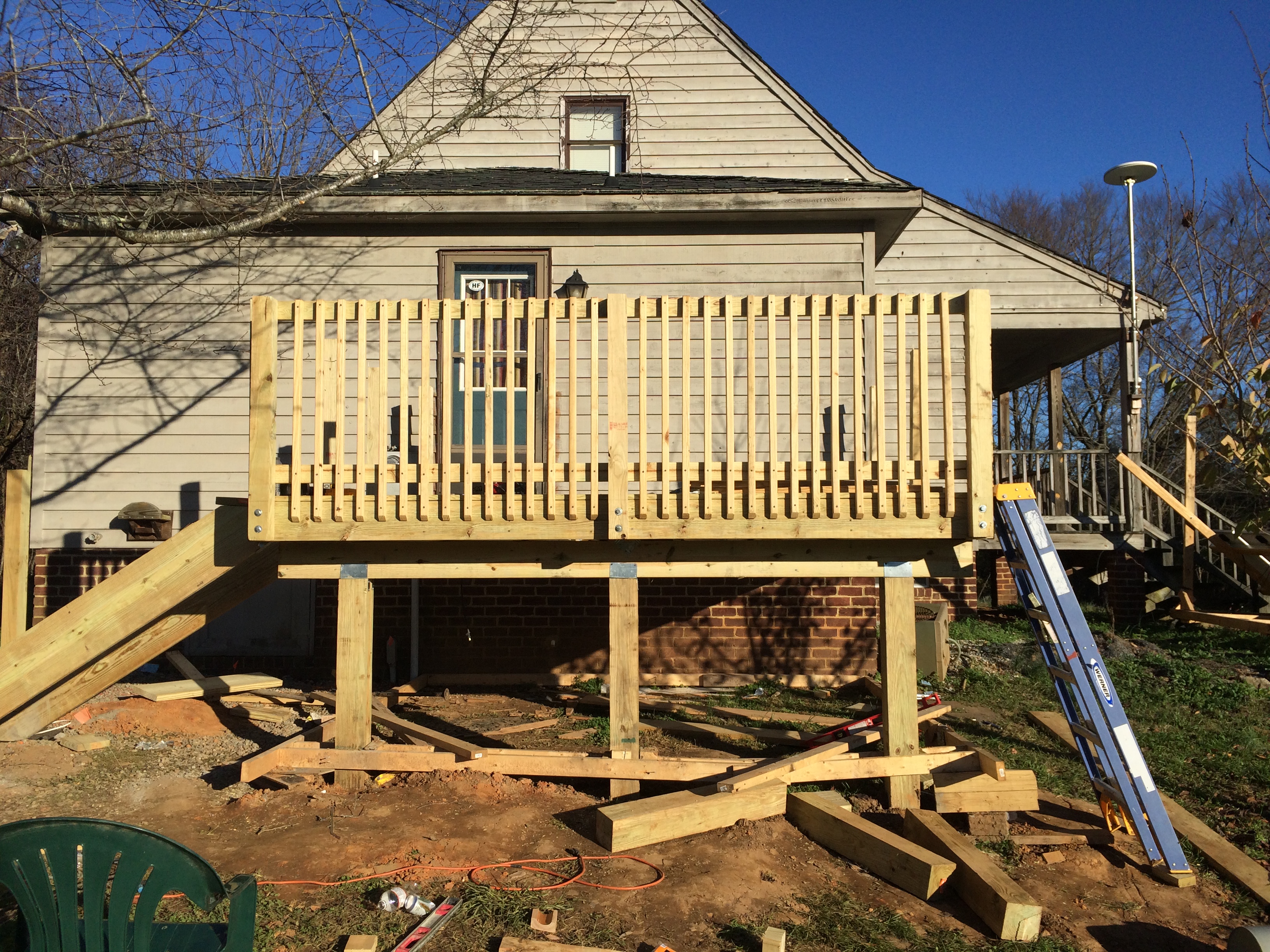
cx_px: 635
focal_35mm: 29
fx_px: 1064
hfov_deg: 61.7
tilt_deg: +3.6
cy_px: 476
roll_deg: +0.2
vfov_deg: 48.2
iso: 32
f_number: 2.2
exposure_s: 1/2564
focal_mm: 4.15
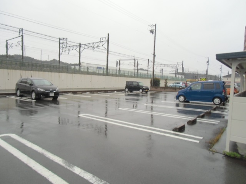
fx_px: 171
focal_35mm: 24
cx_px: 123
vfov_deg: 56.8
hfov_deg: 71.6
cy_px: 92
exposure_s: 1/160
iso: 64
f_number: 3
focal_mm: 4.24
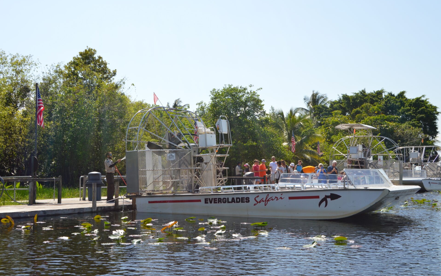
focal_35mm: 43
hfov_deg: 46.2
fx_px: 517
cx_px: 221
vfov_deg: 29.9
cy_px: 130
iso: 100
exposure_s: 1/200
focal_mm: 28
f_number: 10
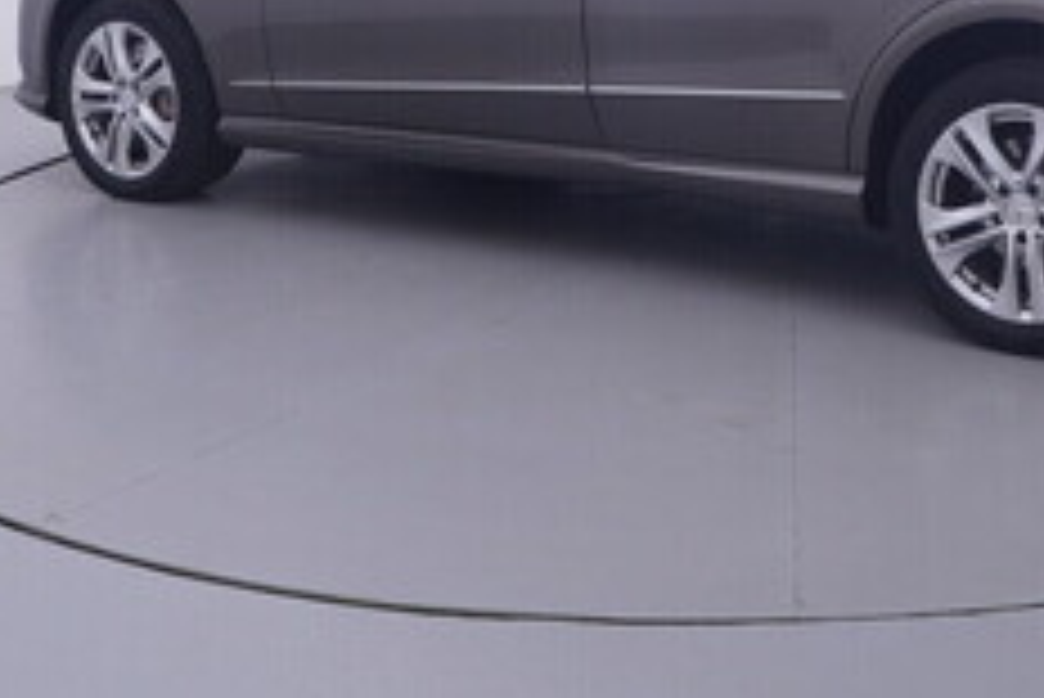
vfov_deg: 23.5
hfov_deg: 36.0
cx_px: 853
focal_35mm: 53
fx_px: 1543
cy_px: -119
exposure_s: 1/80
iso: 200
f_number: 5
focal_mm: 15
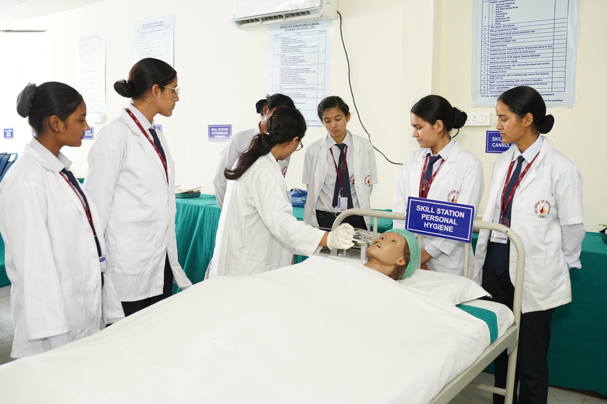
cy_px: 202
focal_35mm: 35
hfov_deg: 54.4
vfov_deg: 37.9
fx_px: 590
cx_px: 304
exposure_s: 1/125
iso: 2000
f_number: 3.5
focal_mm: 35
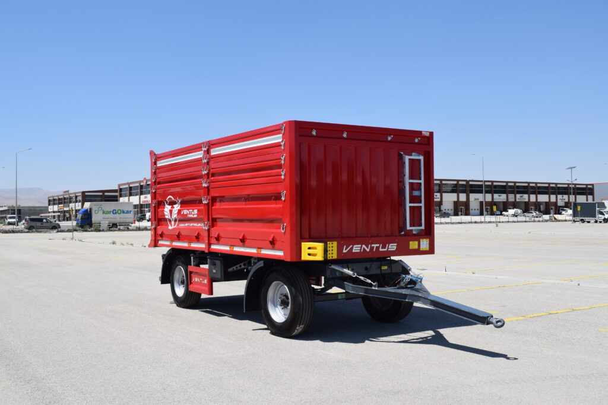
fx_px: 633
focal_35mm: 38
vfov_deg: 35.5
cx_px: 304
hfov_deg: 51.3
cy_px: 202
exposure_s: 1/400
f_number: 10
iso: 200
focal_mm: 25
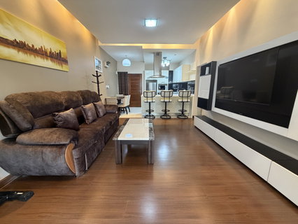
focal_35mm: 14
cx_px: 149
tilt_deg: -11.2
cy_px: 112
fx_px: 121
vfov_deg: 85.7
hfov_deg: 102.0
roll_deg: +0.0
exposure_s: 1/50
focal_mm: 2.22
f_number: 2.2
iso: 250
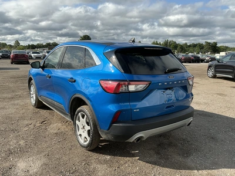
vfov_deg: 49.7
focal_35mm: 28
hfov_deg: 63.4
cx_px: 118
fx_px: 190
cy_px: 88
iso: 25
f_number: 1.8
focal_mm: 3
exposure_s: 1/1675
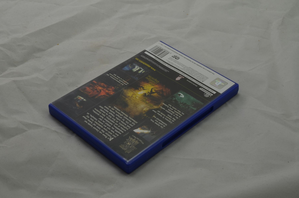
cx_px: 150
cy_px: 99
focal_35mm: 60
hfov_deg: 33.5
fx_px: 497
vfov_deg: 22.5
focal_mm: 40
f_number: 20
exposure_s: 1/3
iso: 100
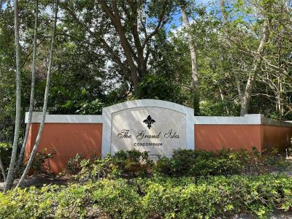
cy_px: 110
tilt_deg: +5.0
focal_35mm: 26
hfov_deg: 67.3
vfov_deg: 53.1
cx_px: 146
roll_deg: +0.0
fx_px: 219
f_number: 1.8
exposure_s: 1/1025
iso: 32
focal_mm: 4.25
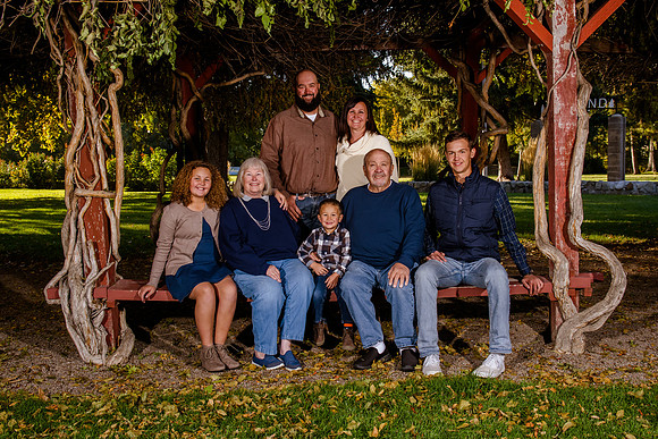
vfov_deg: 33.6
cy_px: 217
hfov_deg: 48.7
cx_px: 329
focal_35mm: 40
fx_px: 727
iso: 500
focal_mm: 31
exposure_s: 1/200
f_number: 8
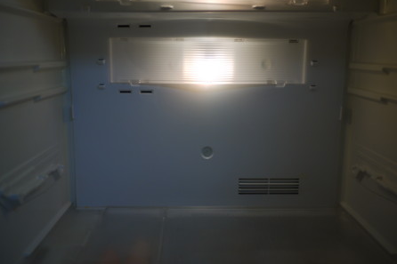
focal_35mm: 42
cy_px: 124
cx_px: 199
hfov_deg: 46.4
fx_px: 463
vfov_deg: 31.9
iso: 100
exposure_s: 1/100
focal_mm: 20
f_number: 1.7
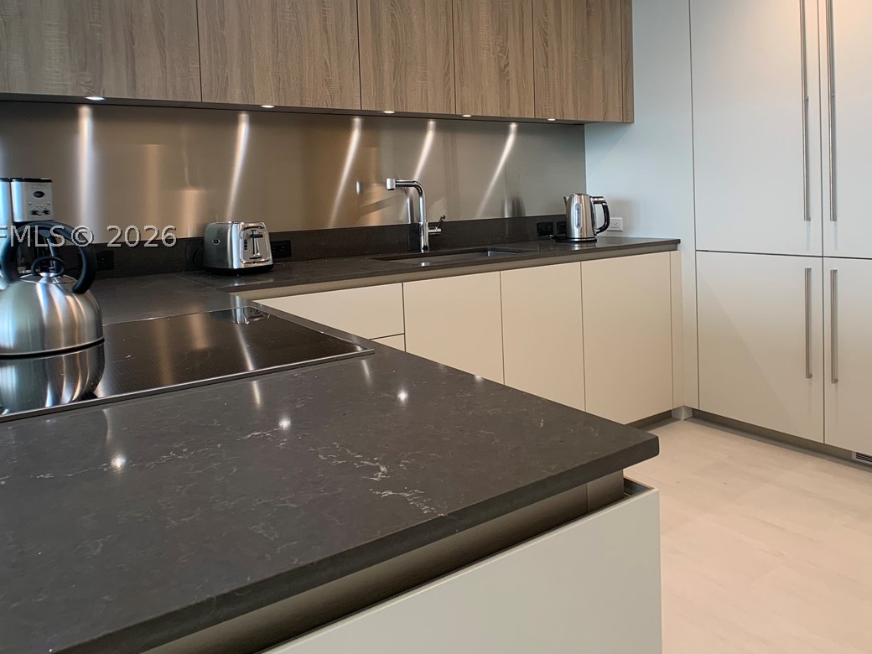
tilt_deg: -3.1
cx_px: 434
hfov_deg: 46.8
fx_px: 1008
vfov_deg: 35.7
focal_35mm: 40
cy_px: 236
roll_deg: +1.8
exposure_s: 1/60
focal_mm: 4.25
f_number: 1.8
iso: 50
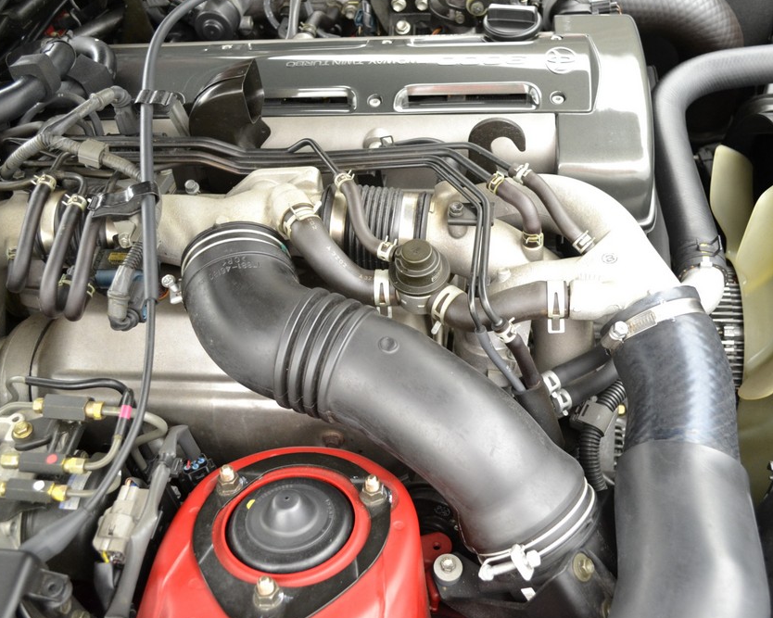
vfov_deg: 39.2
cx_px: 403
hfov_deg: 47.9
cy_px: 309
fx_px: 869
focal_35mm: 38
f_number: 3.8
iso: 1000
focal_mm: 22
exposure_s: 1/15
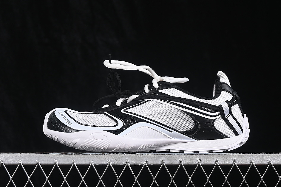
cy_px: 85
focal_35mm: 86
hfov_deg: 23.6
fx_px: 671
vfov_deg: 15.9
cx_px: 146
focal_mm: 50
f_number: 7.1
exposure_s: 1/80
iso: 160
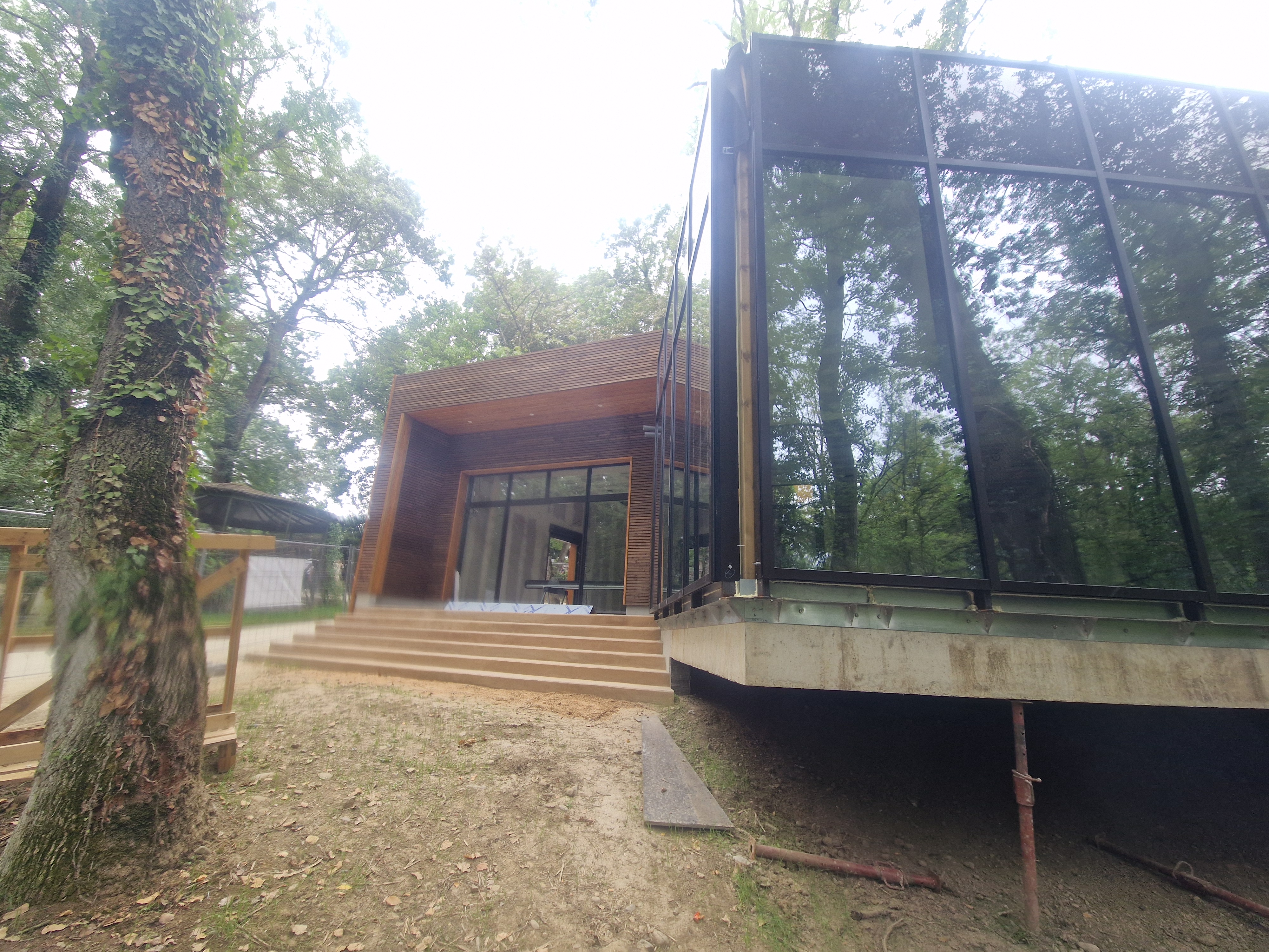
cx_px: 634
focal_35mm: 13
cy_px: 476
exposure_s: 1/100
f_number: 2.2
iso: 80
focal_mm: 2.2
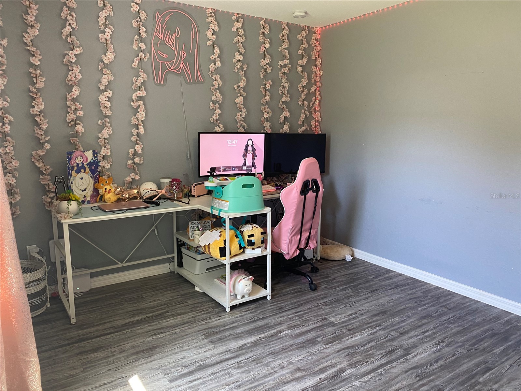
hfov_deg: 67.3
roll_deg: -0.6
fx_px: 391
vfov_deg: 53.1
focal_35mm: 26
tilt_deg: -9.7
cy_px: 196
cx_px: 260
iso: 160
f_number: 1.8
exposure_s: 1/60
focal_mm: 4.25
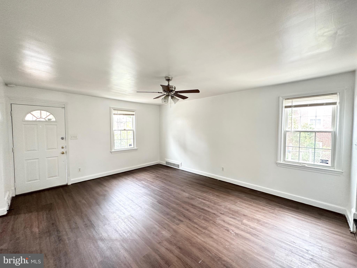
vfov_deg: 85.7
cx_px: 178
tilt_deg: -2.9
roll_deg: -0.3
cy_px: 134
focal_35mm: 14
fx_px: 144
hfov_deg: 102.1
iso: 320
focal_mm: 2.22
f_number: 2.2
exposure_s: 1/91
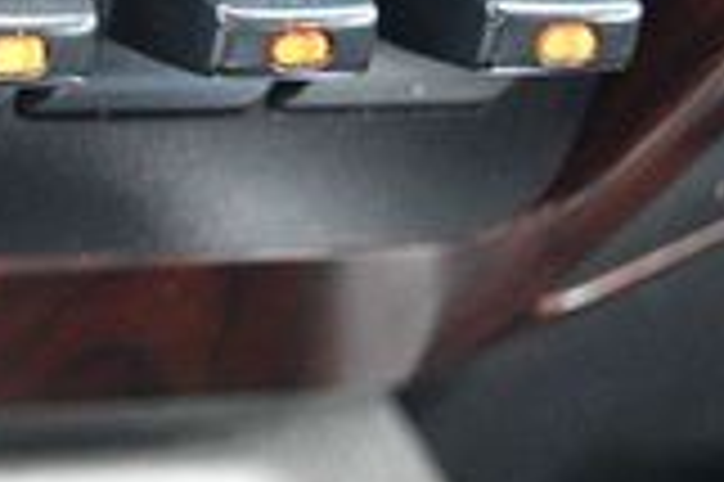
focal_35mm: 171
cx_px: -495
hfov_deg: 11.3
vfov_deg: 8.0
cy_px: 59
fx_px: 3435
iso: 3600
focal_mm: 29
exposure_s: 1/60
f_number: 4.5
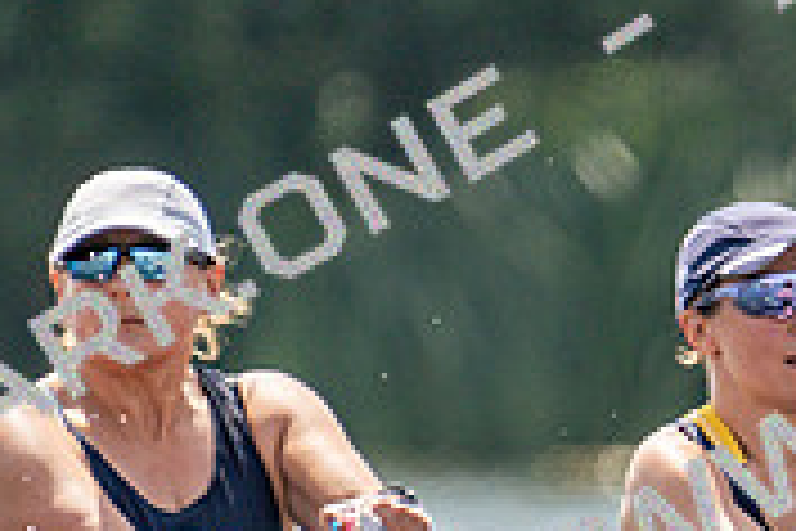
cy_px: 668
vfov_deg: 0.7
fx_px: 43578
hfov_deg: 1.0
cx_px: 1007
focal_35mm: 1971
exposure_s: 1/1600
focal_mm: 600
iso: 320
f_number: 6.3
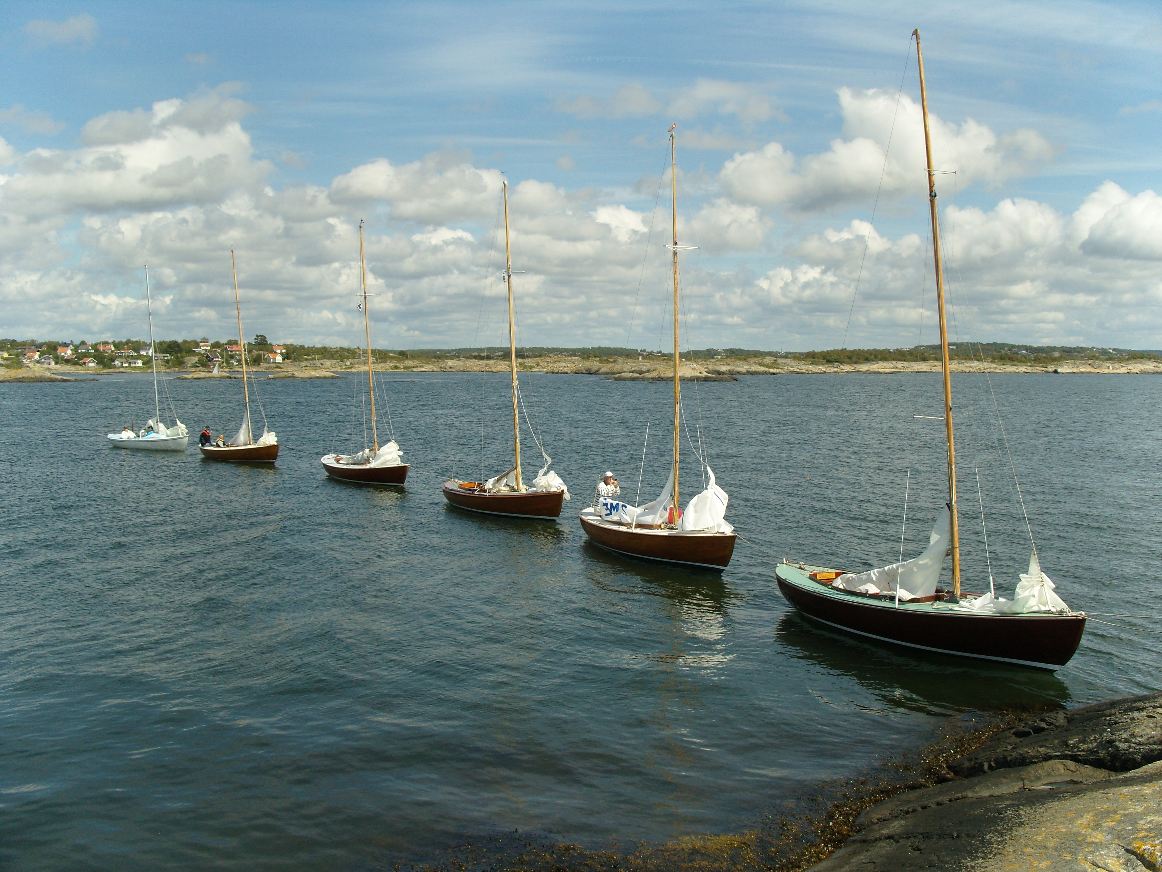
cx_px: 581
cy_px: 436
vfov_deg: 37.7
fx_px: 1276
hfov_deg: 49.0
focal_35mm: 38
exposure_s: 1/1500
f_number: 3.7
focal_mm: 7.8
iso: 80
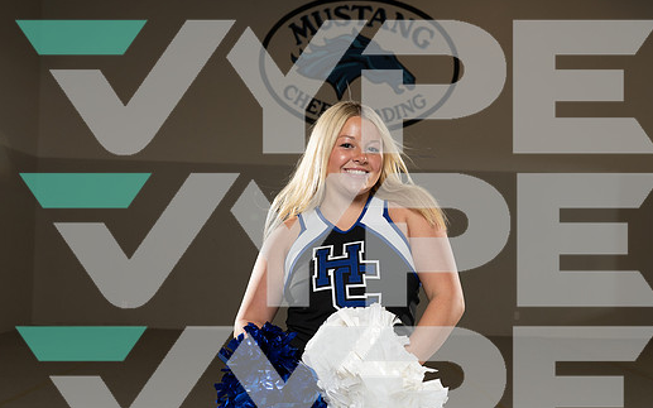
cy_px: 241
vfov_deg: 31.9
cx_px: 341
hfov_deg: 49.3
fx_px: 712
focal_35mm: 40
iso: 500
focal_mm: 35
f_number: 5.6
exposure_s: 1/250
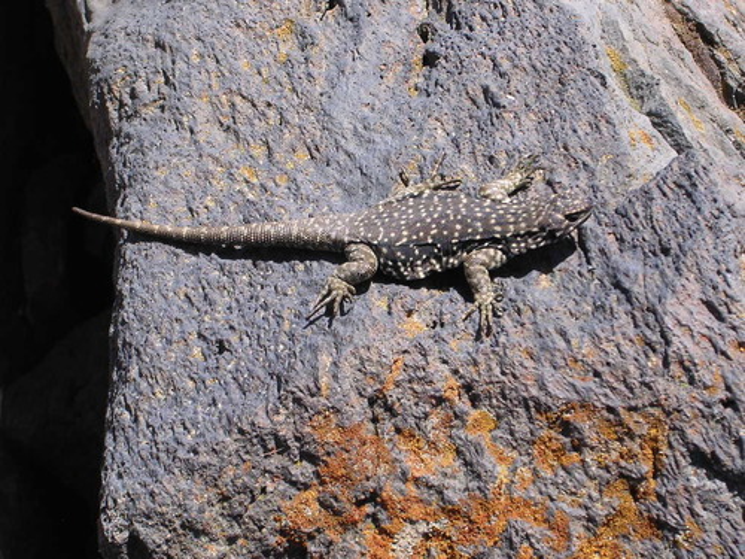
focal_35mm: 115
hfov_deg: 17.1
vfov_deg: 12.9
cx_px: 372
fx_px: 2475
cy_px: 280
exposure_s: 1/298
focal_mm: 17.4
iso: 100
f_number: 4.9
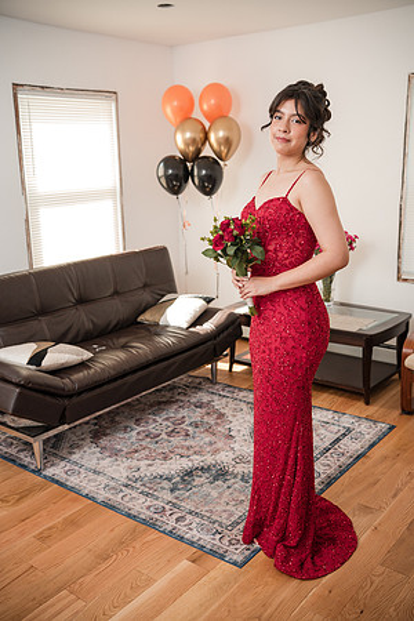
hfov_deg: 37.9
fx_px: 604
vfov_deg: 54.4
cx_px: 207
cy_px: 310
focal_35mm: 35
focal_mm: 35
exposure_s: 1/250
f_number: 3.2
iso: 1000
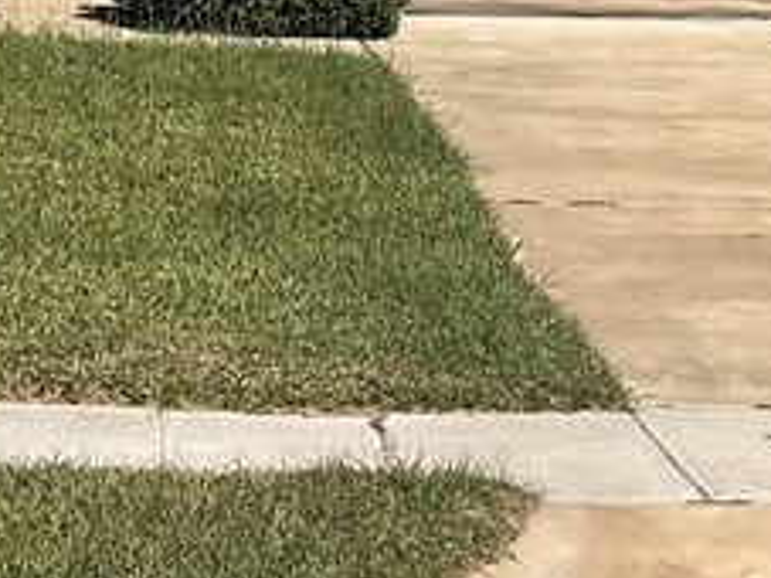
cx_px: 61
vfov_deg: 10.6
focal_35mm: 131
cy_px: -469
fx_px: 2916
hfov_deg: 14.9
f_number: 1.8
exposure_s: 1/2959
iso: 16
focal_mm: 3
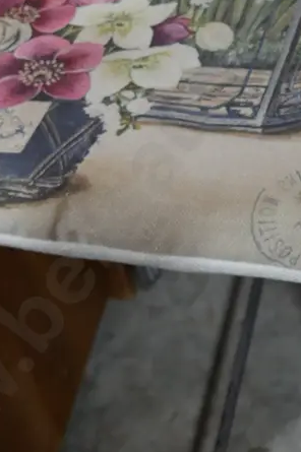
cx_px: 191
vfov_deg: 22.2
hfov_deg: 15.0
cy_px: 117
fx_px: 1143
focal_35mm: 91
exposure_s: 1/125
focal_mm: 19
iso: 1000
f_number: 4.1
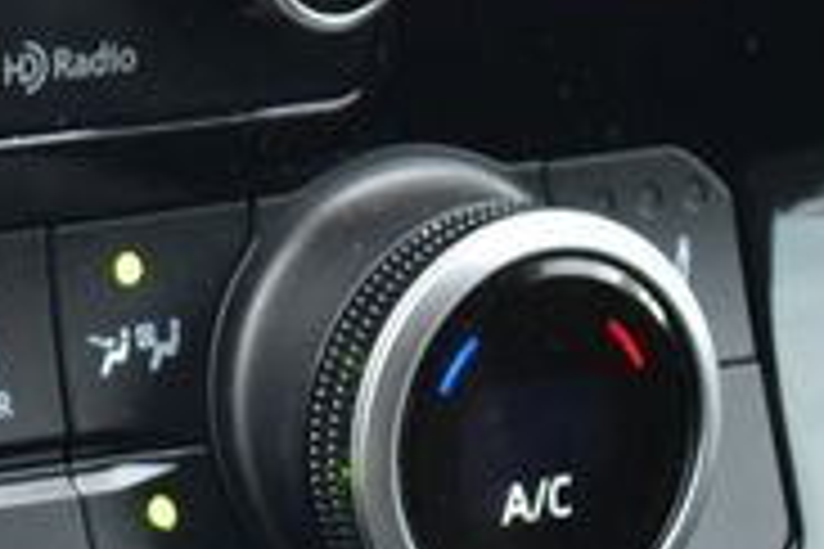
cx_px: -599
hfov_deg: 7.0
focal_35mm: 289
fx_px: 6609
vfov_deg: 4.7
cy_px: 626
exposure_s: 1/15
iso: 1600
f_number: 6.3
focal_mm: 55
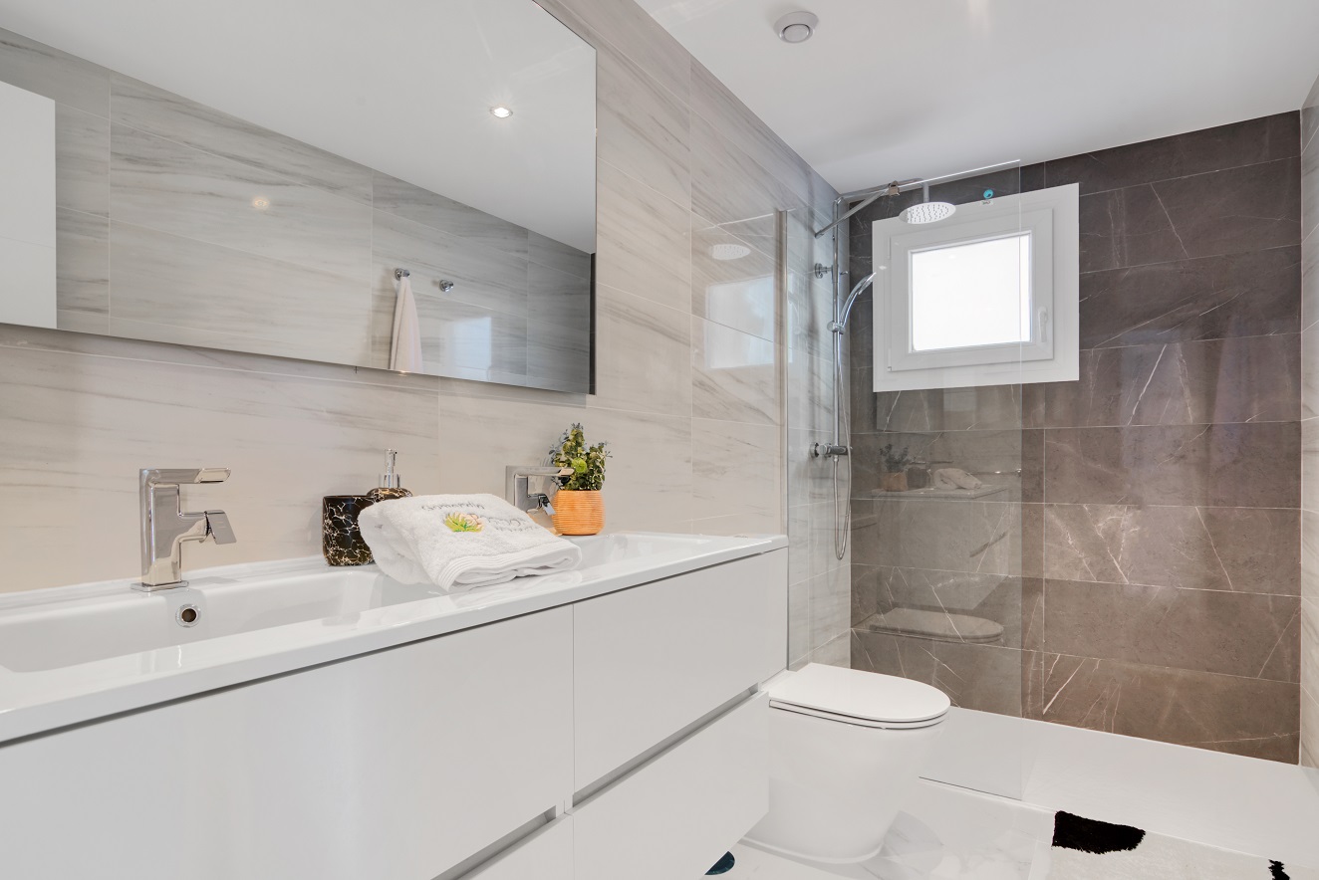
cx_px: 660
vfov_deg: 64.6
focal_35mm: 19
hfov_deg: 86.9
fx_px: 696
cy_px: 440
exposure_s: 1/6
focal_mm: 19
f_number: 10
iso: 100
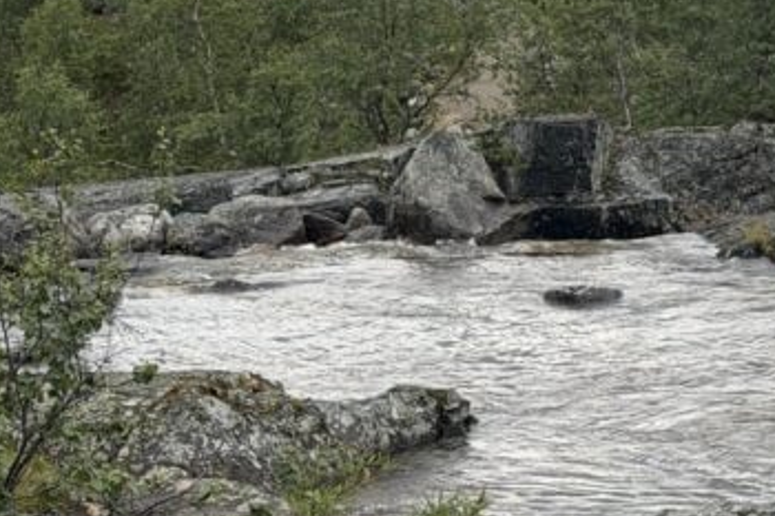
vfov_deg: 9.4
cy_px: 303
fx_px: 3141
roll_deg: +0.1
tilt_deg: -8.8
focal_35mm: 146
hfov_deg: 14.0
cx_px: 591
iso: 80
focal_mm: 6.76
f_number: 1.78
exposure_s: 1/1429
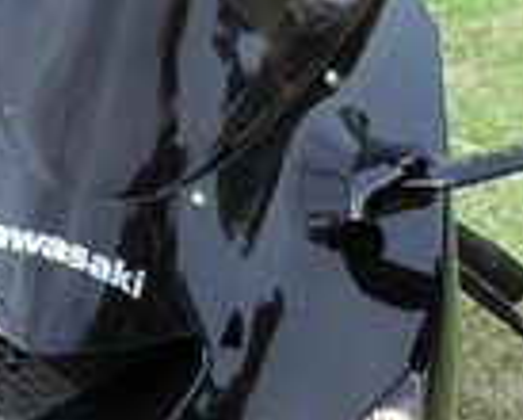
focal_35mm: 199
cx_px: -88
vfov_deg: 7.6
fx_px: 3085
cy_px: 745
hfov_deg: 9.6
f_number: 3.2
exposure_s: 1/500
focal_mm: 6.3
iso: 100
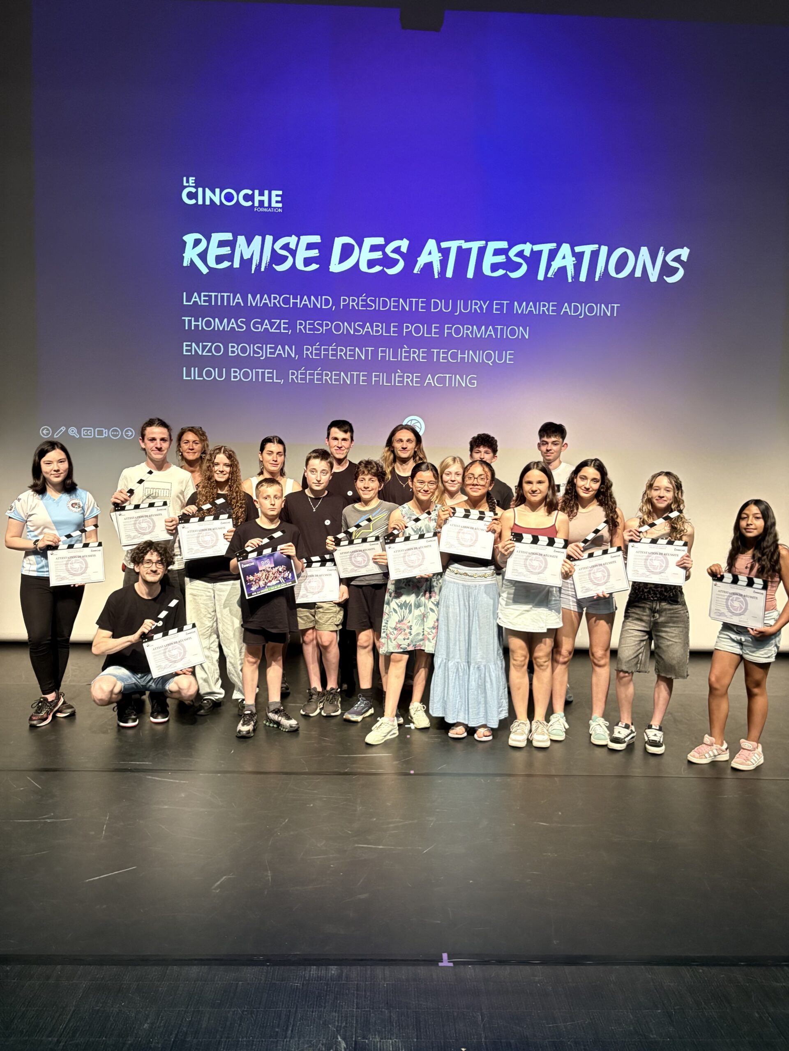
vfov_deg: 67.3
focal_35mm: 26
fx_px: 790
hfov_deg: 53.1
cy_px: 526
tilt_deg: -4.0
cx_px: 394
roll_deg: -1.9
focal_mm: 5.96
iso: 500
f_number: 1.6
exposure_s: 1/50
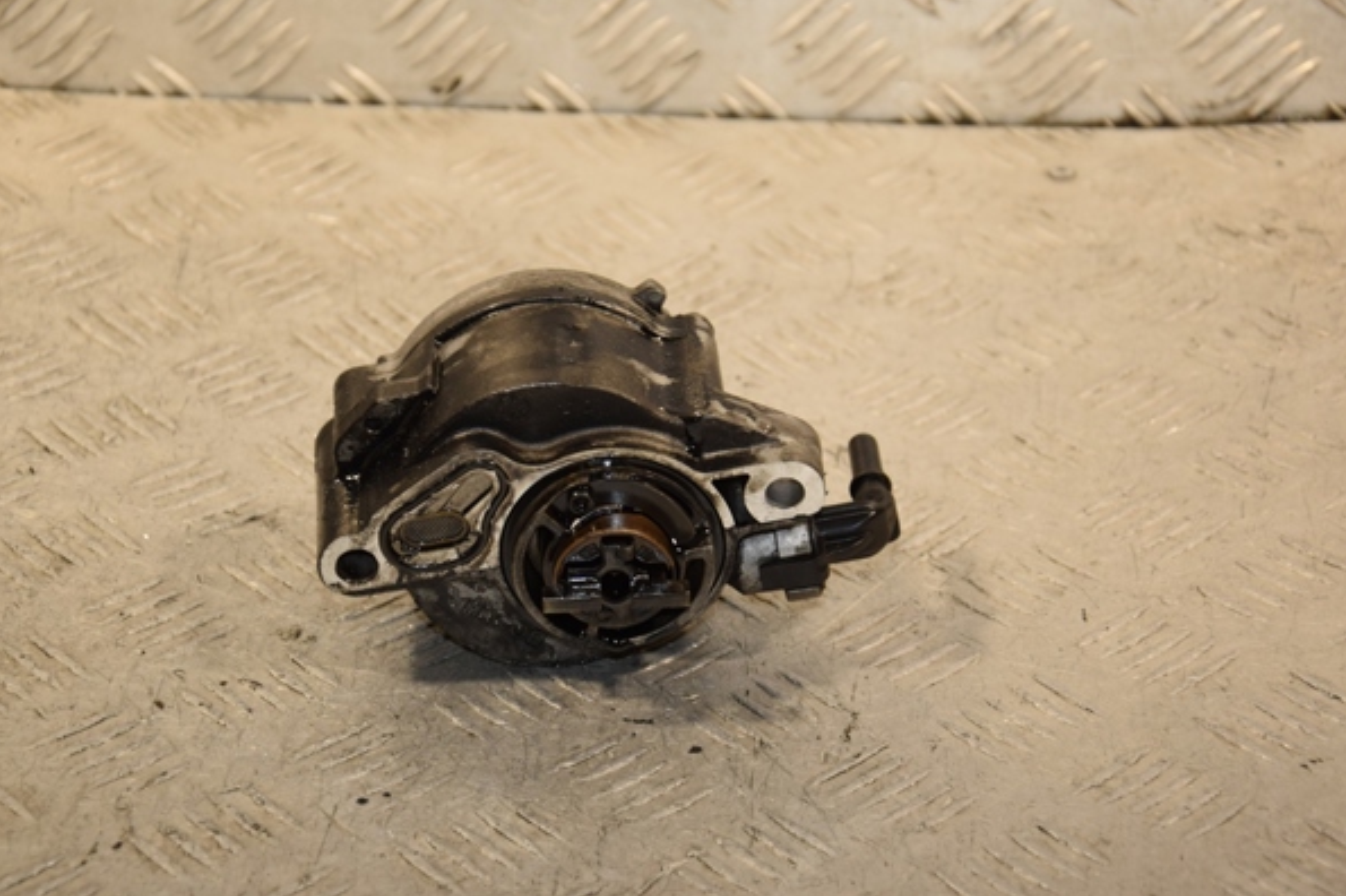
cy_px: 468
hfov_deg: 18.1
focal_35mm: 113
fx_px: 4222
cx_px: 665
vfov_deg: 12.1
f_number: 5.3
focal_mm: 70
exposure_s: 1/200
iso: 800
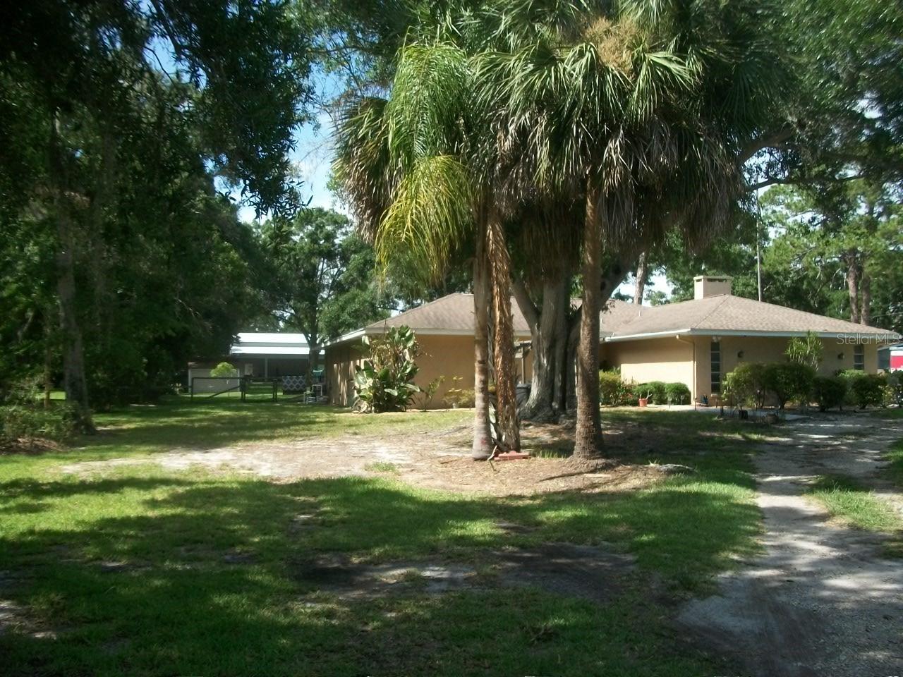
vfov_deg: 44.2
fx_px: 835
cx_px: 452
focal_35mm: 32
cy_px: 338
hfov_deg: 56.8
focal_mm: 5.7
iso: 80
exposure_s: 1/640
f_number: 2.9
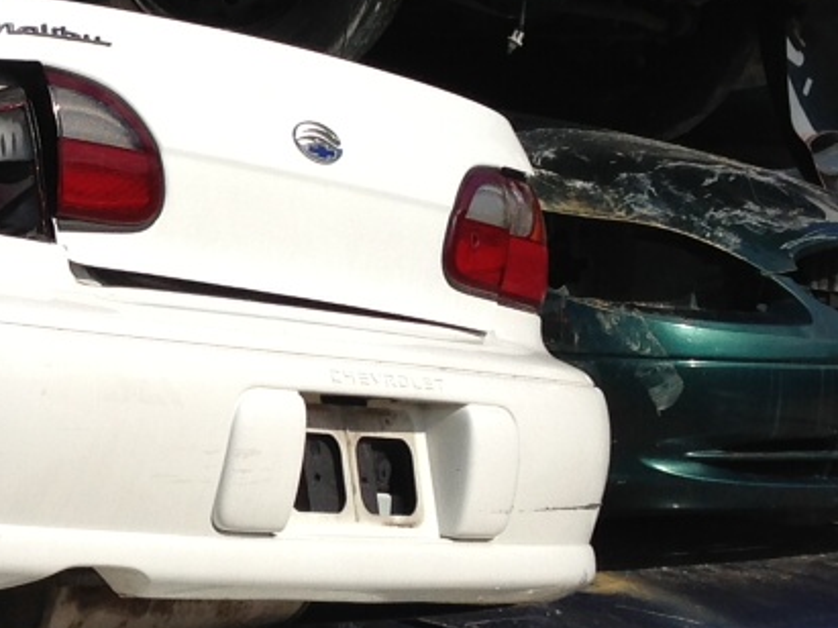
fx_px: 3170
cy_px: 239
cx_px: -173
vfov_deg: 11.3
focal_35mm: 131
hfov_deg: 14.6
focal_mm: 4.13
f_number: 2.4
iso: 50
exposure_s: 1/3195
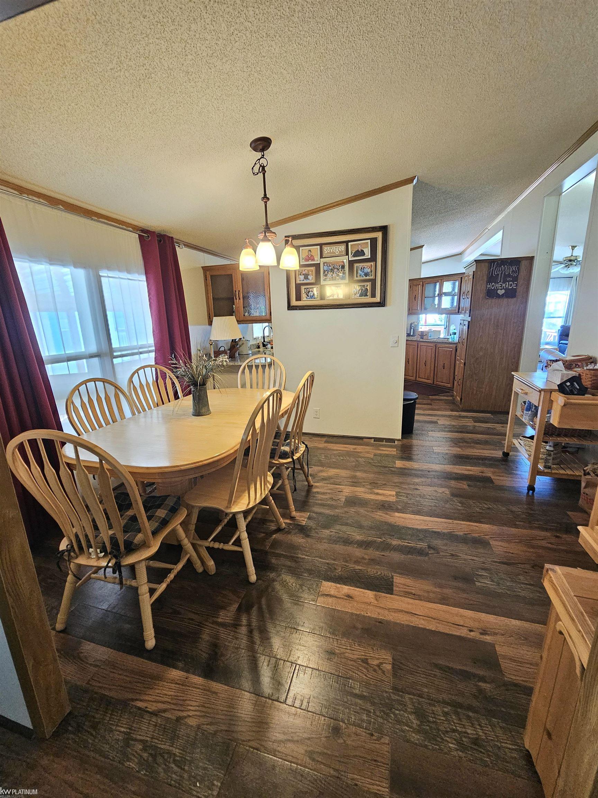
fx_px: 299
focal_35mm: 13
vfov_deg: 106.2
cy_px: 399
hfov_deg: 89.9
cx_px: 299
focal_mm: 2.2
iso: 320
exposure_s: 1/40
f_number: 2.2
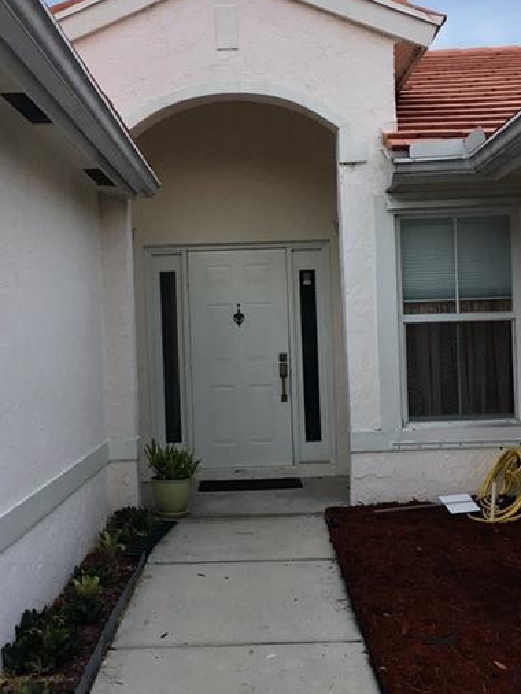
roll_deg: +2.8
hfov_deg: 32.9
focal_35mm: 44
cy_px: 336
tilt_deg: -0.1
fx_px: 882
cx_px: 251
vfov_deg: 42.9
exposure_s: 1/40
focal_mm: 4.15
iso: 25
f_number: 2.2
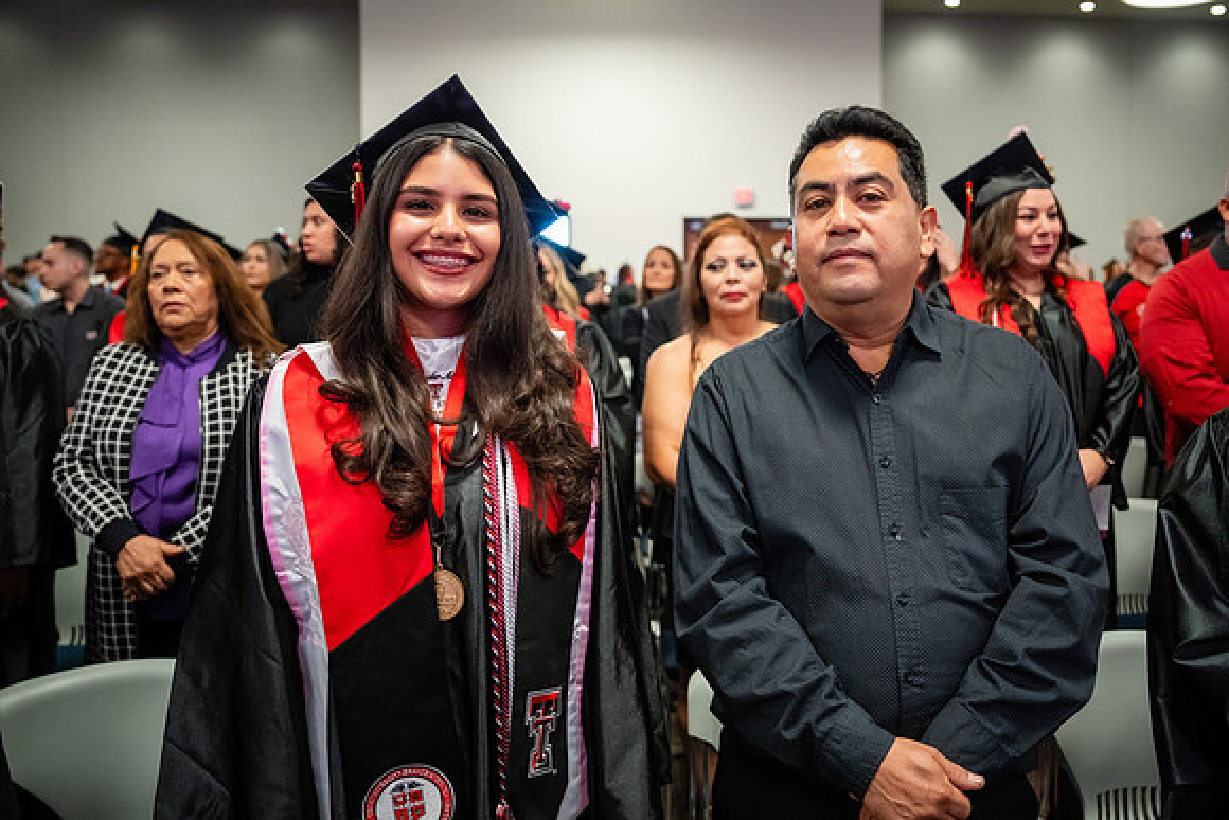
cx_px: 672
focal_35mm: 31
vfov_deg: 41.9
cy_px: 376
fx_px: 1070
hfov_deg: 59.6
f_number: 2.8
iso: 3200
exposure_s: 1/160
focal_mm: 26
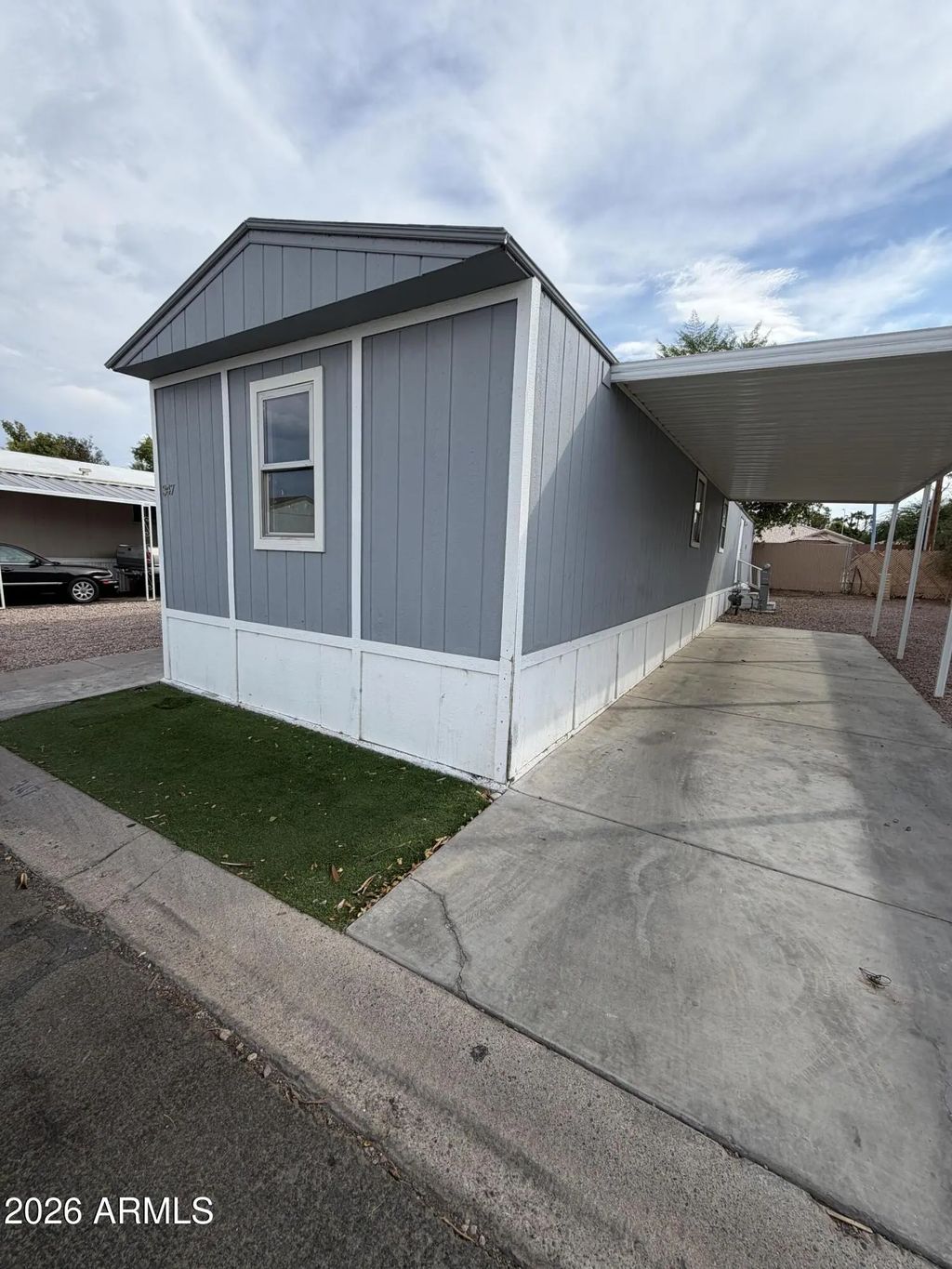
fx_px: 513
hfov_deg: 85.7
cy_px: 634
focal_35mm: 14
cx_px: 476
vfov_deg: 102.1
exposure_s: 1/770
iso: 25
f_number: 2.2
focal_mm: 2.22
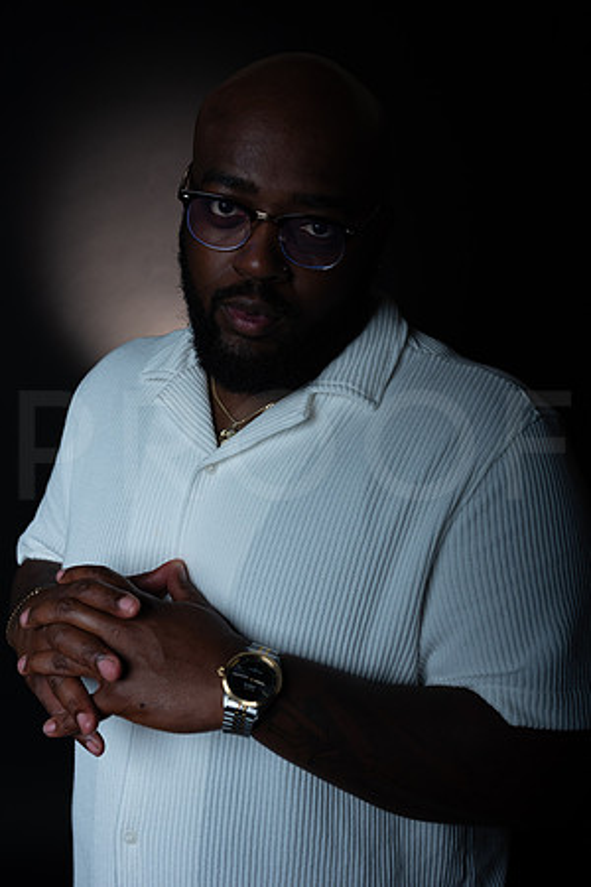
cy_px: 444
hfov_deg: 37.9
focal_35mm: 35
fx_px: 862
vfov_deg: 54.4
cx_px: 296
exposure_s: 1/250
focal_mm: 35
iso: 500
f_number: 5.6
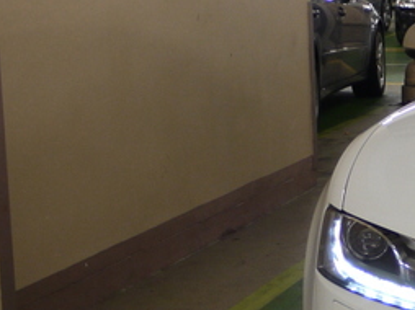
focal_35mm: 113
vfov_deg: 13.1
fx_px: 1353
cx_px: 706
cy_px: 165
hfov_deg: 15.4
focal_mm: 14
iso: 200
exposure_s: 1/13
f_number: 3.5
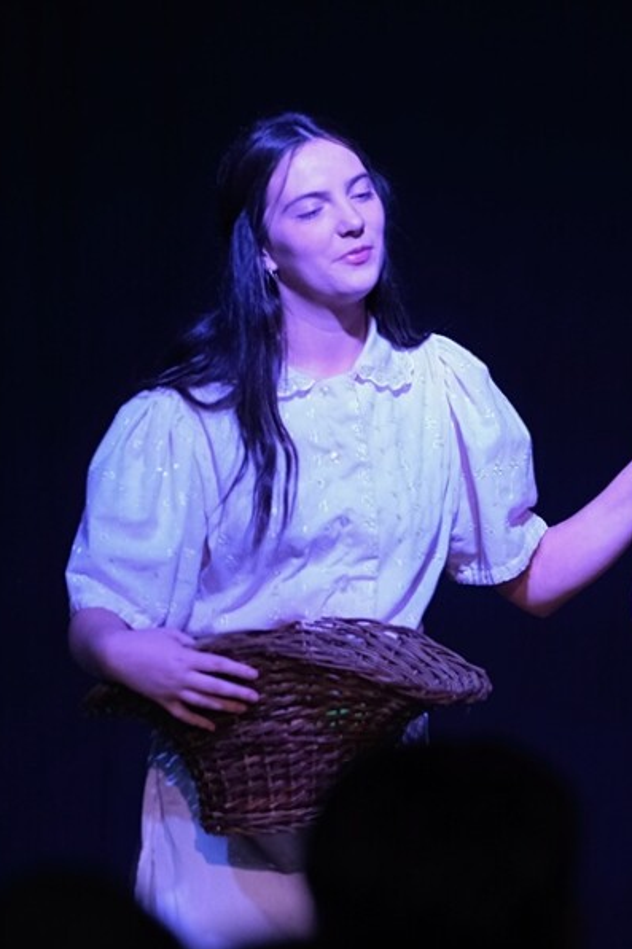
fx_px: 8352
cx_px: 549
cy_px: 474
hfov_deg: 4.3
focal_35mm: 317
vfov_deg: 6.5
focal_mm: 140
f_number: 2.8
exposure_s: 1/125
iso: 1600
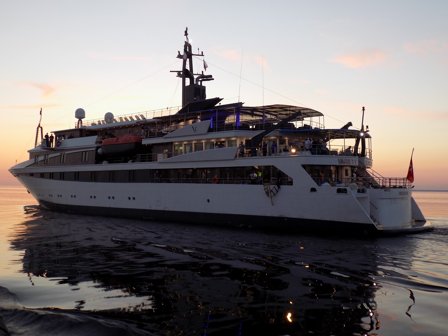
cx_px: 224
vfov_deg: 41.8
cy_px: 168
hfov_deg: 54.0
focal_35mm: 34
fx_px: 440
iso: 100
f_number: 3.4
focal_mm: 6.1
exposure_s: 1/30
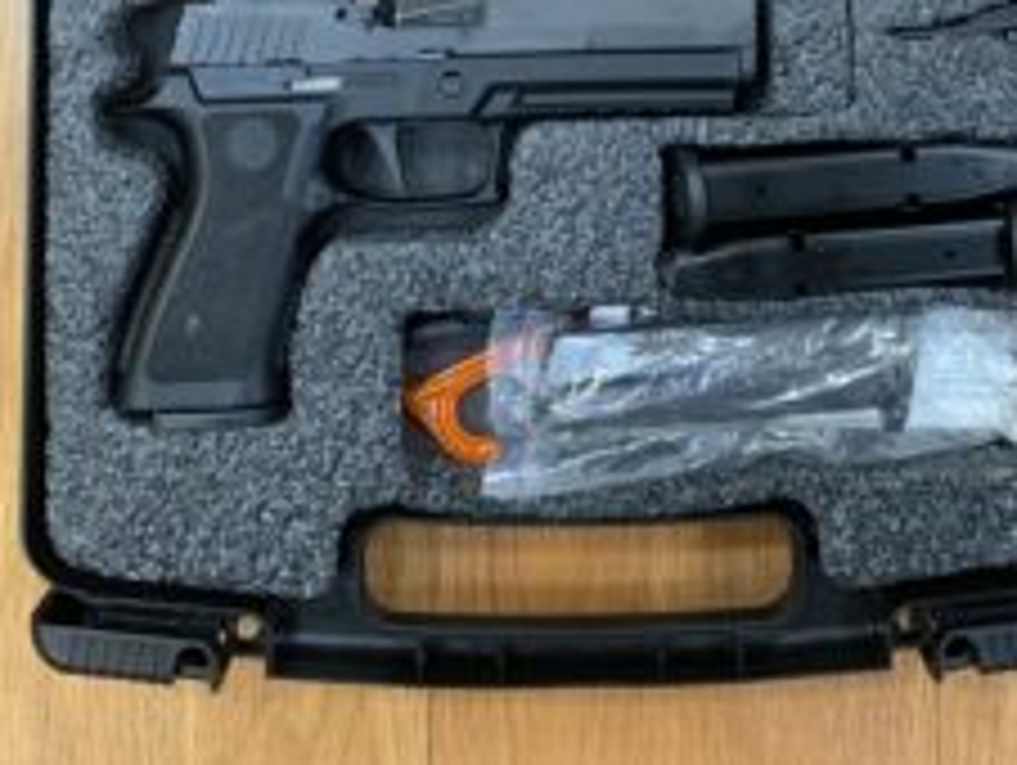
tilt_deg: -86.6
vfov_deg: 28.3
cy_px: -108
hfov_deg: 41.1
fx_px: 1353
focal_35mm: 46
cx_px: 562
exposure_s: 1/50
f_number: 1.8
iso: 200
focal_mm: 4.25
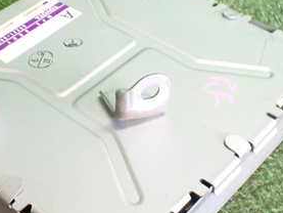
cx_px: 104
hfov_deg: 29.7
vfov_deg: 22.5
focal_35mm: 65
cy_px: 137
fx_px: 532
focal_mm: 5.4
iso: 800
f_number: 2.3
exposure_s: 1/100
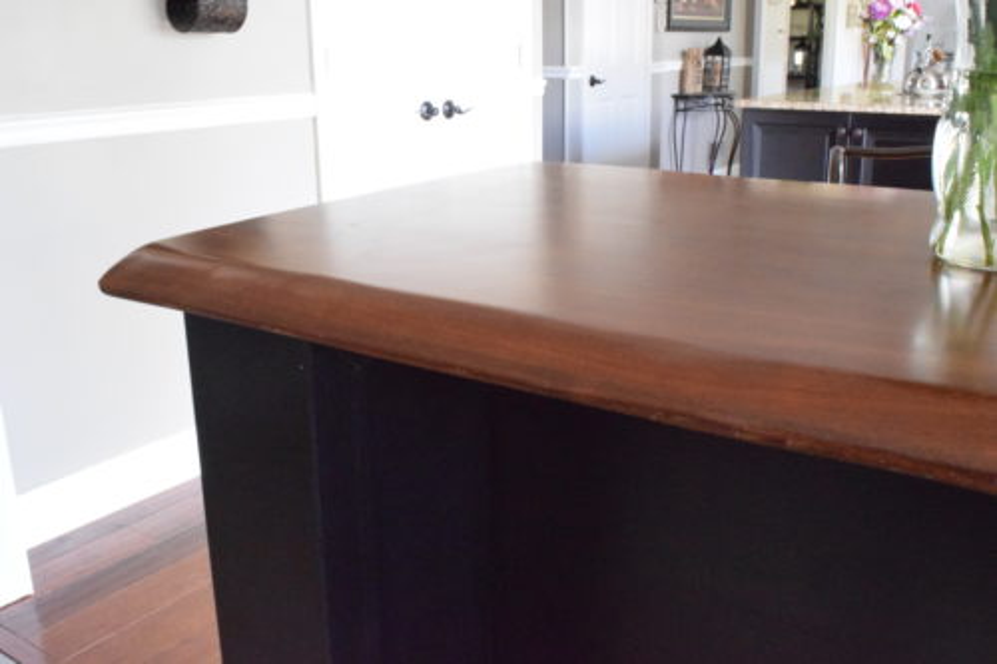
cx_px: 498
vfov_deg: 36.8
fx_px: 997
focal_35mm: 36
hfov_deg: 53.1
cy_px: 332
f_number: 22
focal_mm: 24
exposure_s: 1/10
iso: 12800
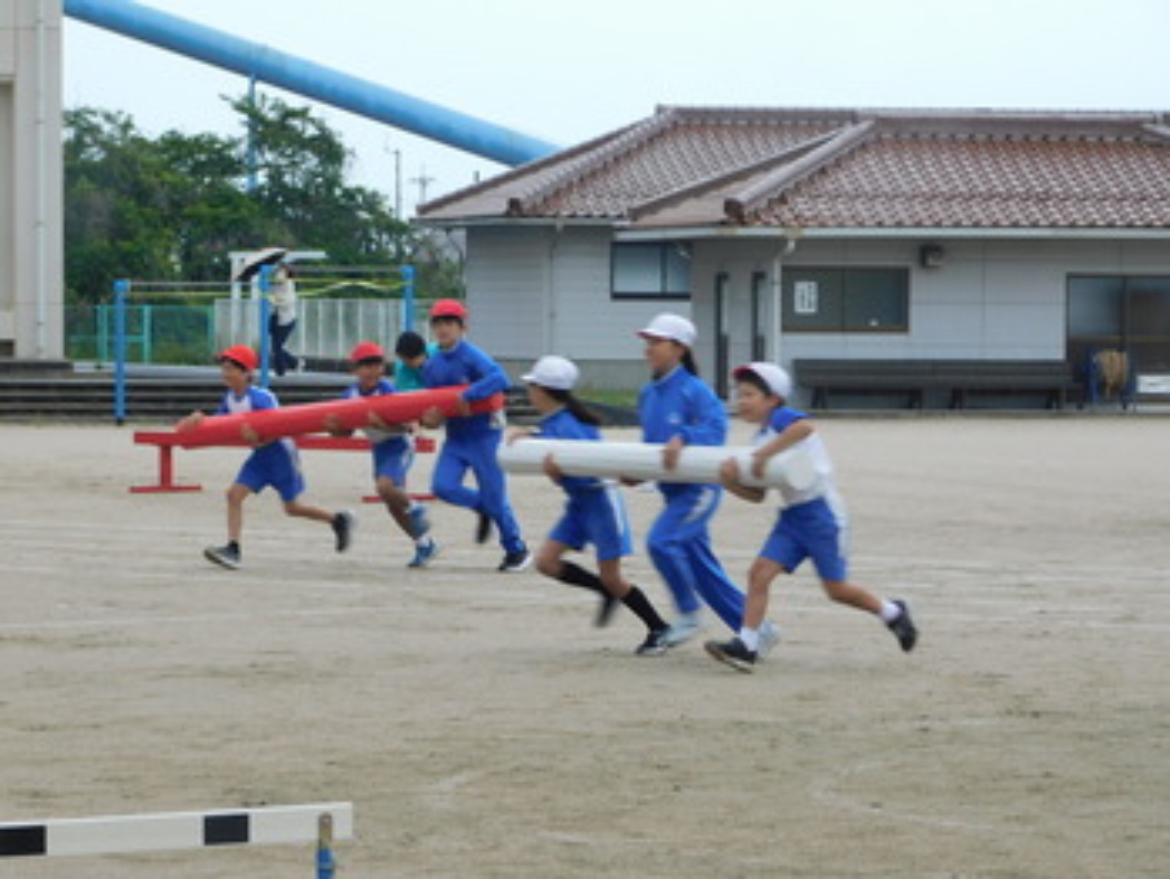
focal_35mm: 170
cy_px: 440
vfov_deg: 8.7
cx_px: 585
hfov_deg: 11.6
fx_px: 5748
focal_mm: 30.1
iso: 125
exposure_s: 1/125
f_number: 5.3
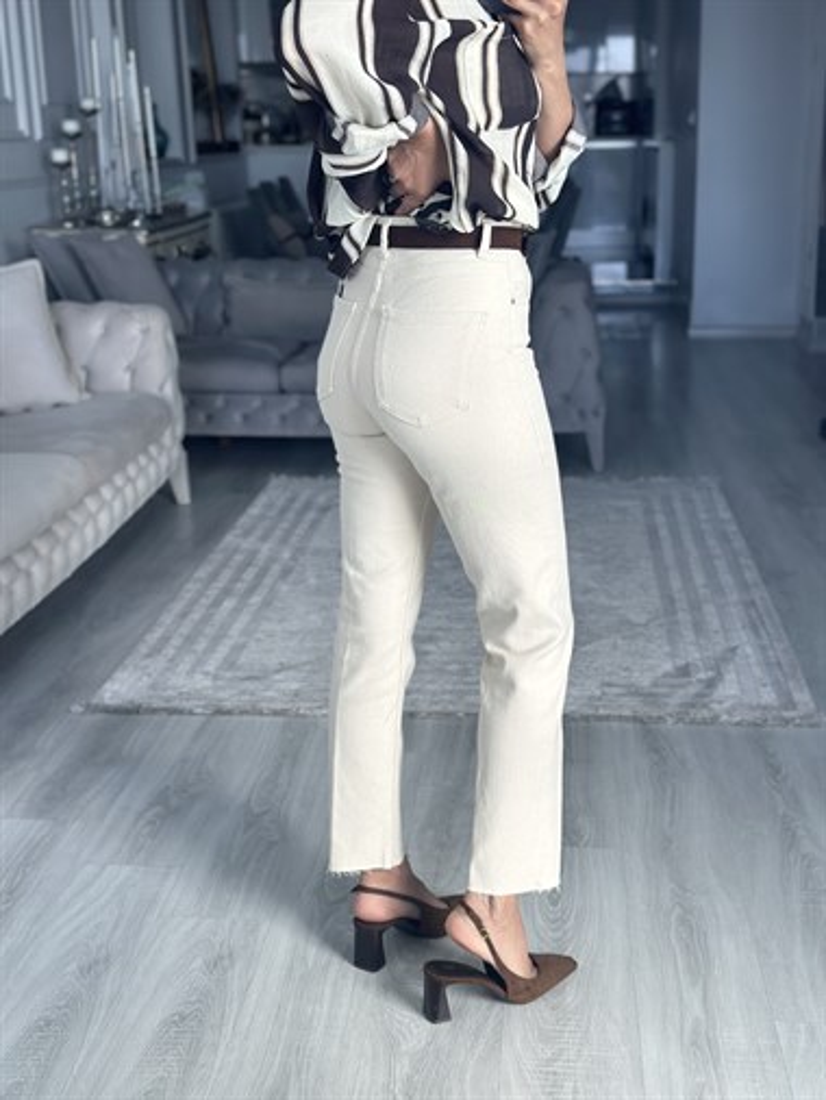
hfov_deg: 30.3
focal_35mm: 48
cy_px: 550
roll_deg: -0.3
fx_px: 1526
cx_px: 413
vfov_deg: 39.6
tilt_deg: -28.5
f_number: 1.78
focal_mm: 6.86
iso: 80
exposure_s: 1/205
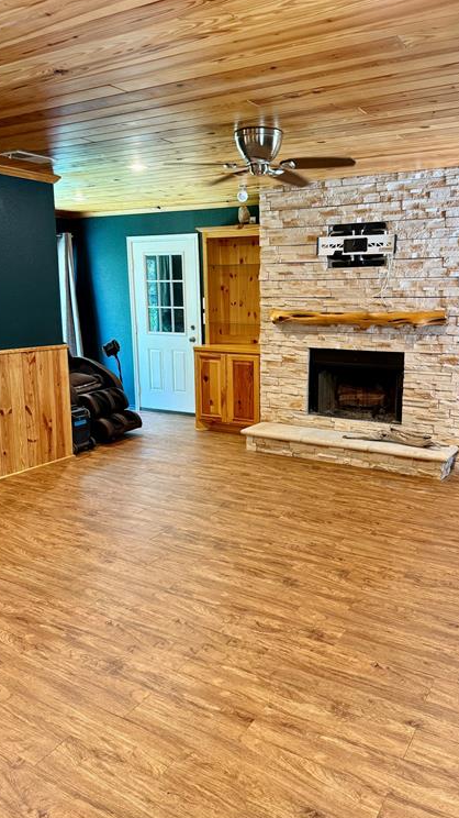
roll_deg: -0.2
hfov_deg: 42.7
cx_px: 265
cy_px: 405
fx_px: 585
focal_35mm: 27
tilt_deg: -9.9
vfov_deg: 69.9
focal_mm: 6.76
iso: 320
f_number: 1.78
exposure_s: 1/60
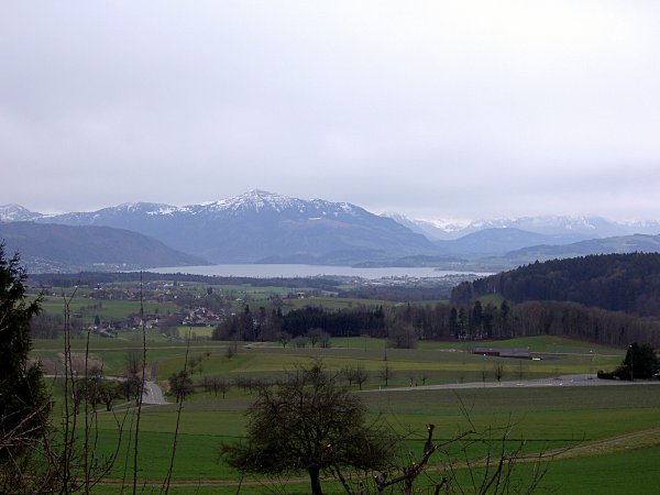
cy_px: 248
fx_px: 1144
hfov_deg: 32.2
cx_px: 330
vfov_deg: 24.4
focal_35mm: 60
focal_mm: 9.9
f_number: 3.8
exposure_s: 1/200
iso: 50
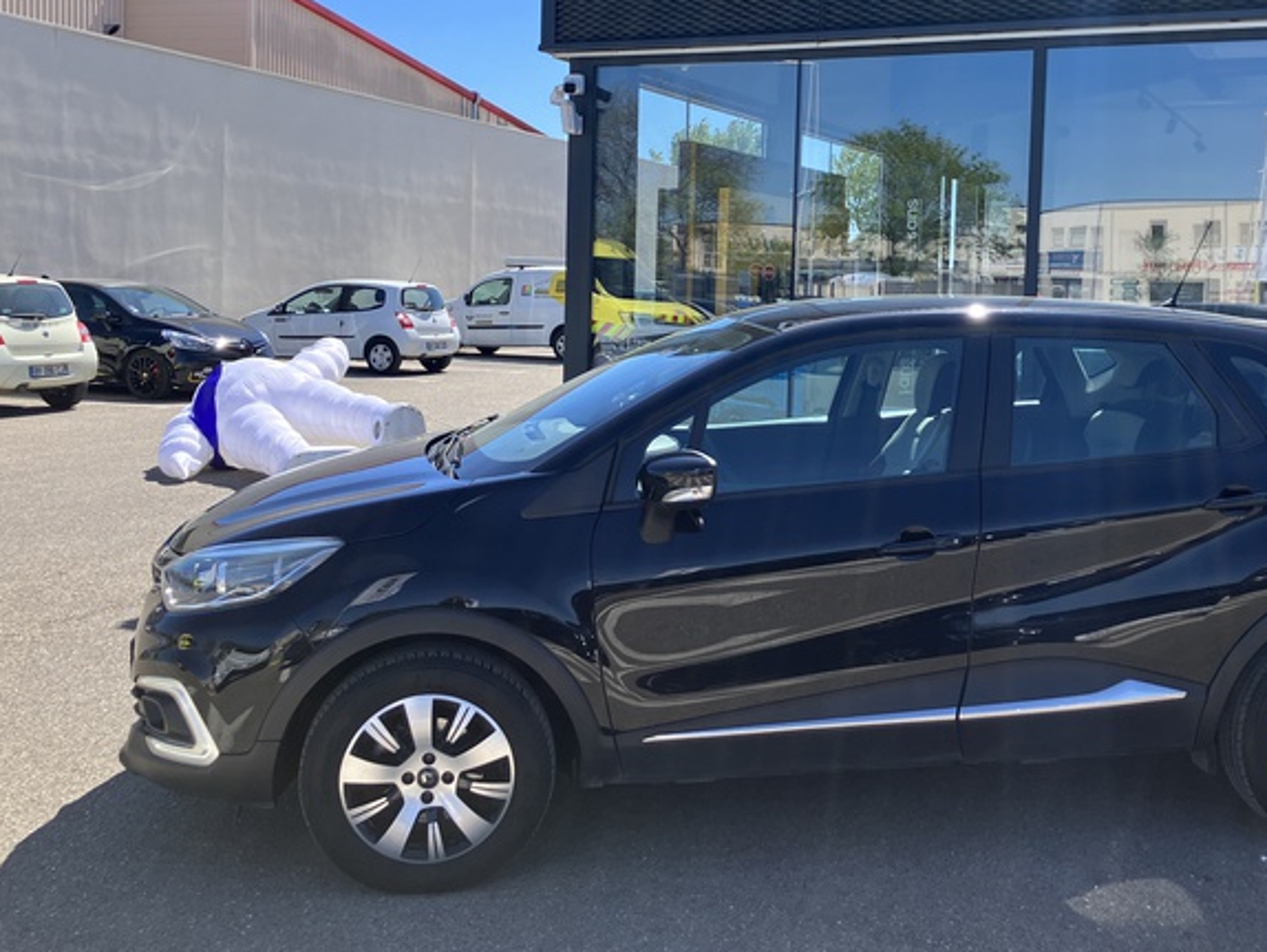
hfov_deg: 47.5
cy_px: 342
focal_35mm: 39
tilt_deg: -1.5
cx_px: 766
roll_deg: -1.2
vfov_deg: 36.6
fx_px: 1428
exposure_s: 1/1012
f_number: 1.8
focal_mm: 3.99
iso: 32
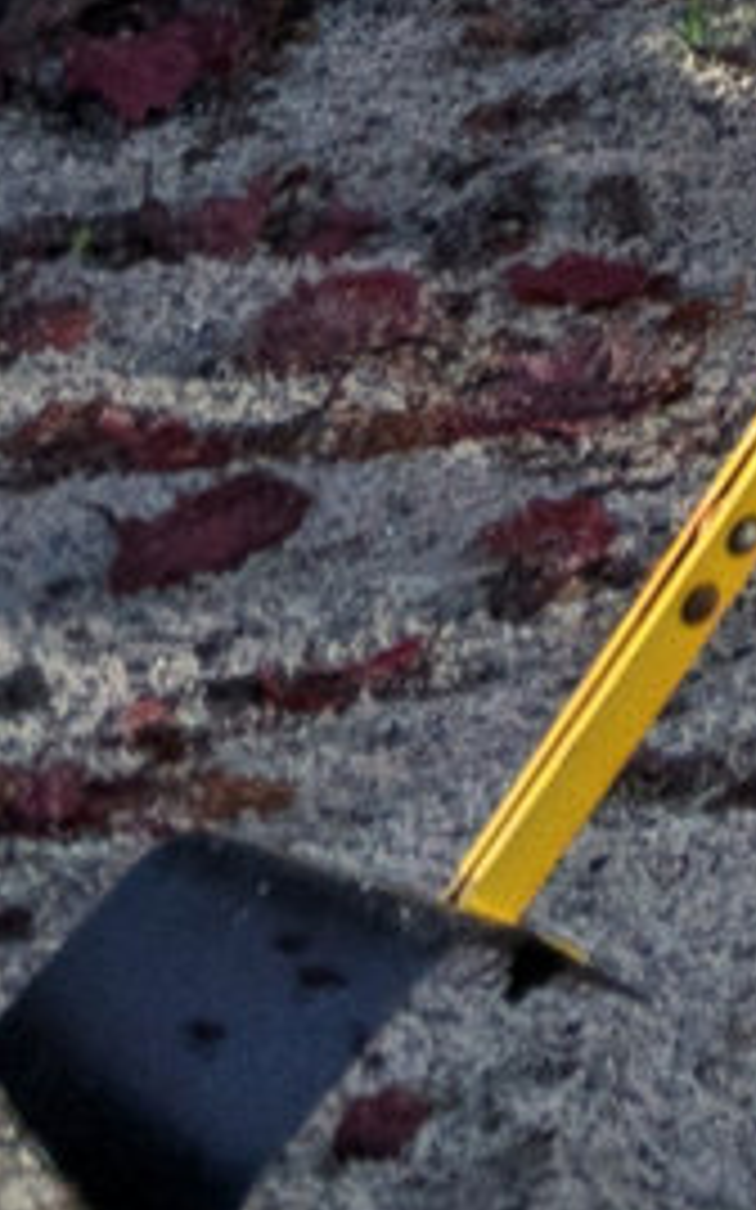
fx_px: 9730
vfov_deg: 6.2
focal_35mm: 295
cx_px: 6638
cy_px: -3099
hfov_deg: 3.1
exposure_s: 1/640
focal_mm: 26
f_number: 7.1
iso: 800
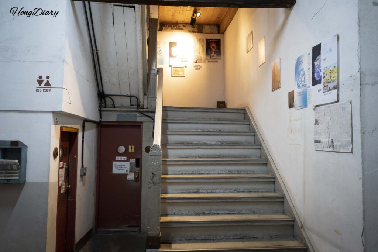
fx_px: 294
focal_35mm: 28
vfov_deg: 46.4
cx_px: 189
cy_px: 126
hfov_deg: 65.5
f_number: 4
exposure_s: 1/160
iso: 5000
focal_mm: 28
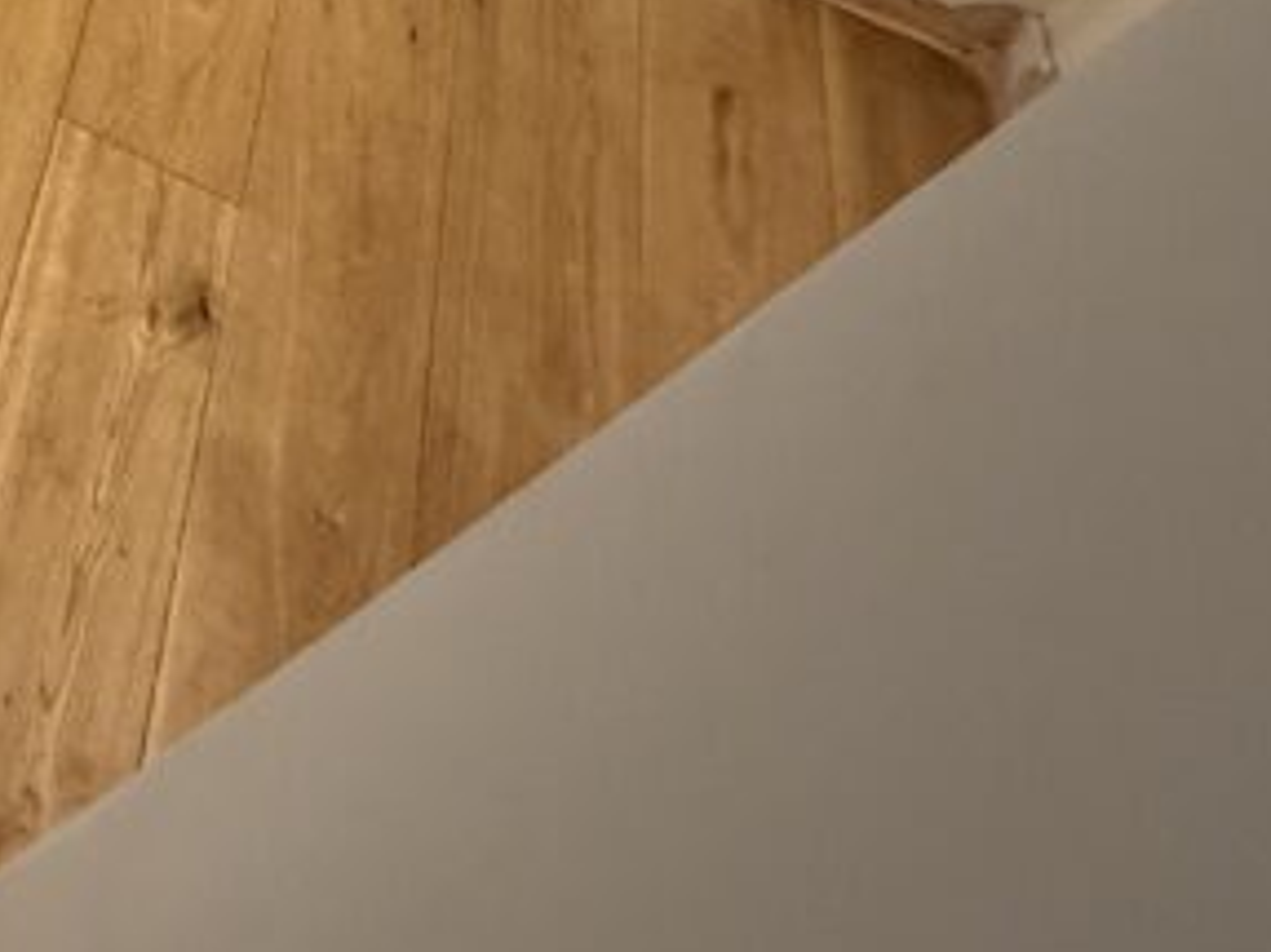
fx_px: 1835
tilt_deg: -40.1
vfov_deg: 21.5
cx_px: -469
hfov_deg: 29.1
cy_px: -660
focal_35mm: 50
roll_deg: -9.4
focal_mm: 2.22
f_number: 2.2
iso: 400
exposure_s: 1/50
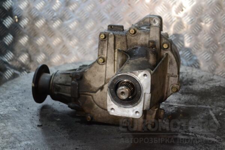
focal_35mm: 75
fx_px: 469
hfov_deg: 27.0
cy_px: 75
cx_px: 112
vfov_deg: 18.2
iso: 1800
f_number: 5.6
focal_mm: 50
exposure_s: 1/30
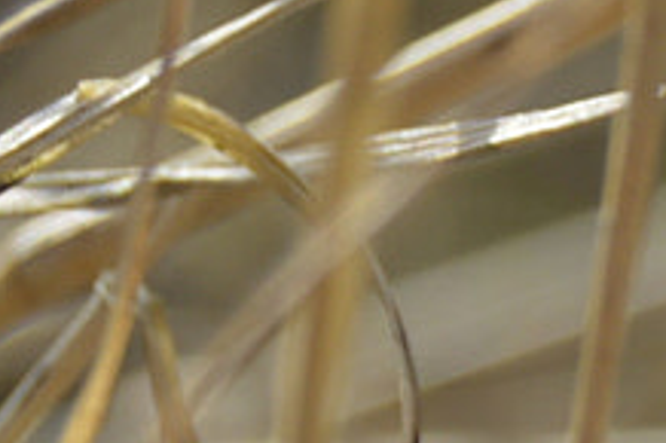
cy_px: 776
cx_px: 1405
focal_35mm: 606
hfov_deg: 3.4
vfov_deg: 2.3
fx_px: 11196
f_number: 7.1
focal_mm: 55
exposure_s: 1/200
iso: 100
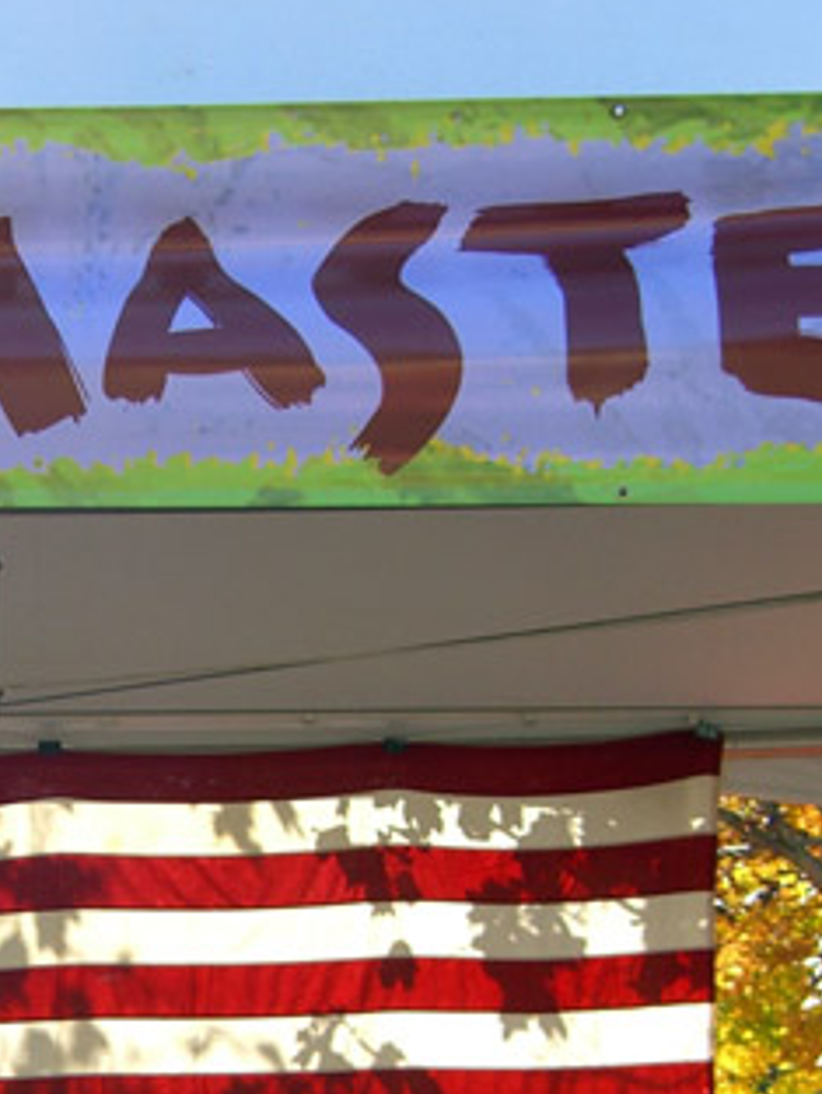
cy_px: 1042
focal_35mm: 97
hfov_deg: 15.0
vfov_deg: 19.7
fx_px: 3069
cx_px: -10
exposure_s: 1/400
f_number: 2.8
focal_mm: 7.9
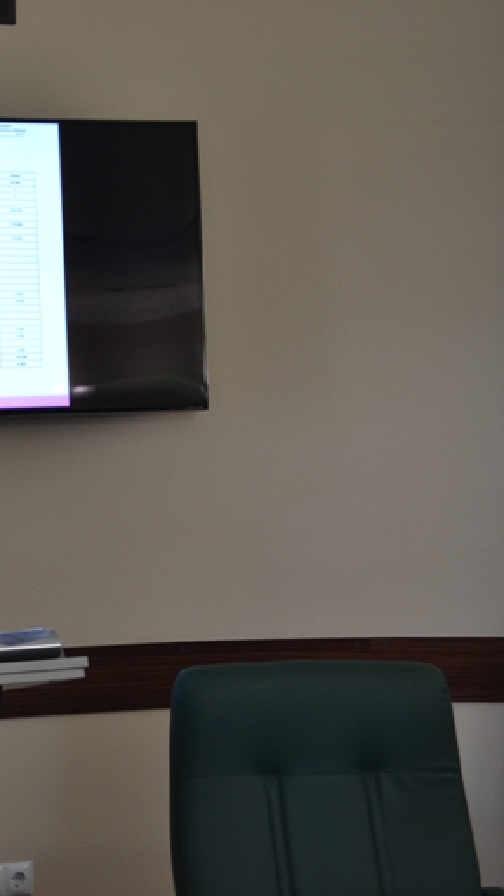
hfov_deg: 14.4
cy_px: 446
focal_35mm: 81
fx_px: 1926
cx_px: -107
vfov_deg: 26.2
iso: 400
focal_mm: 34
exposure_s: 1/25
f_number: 5
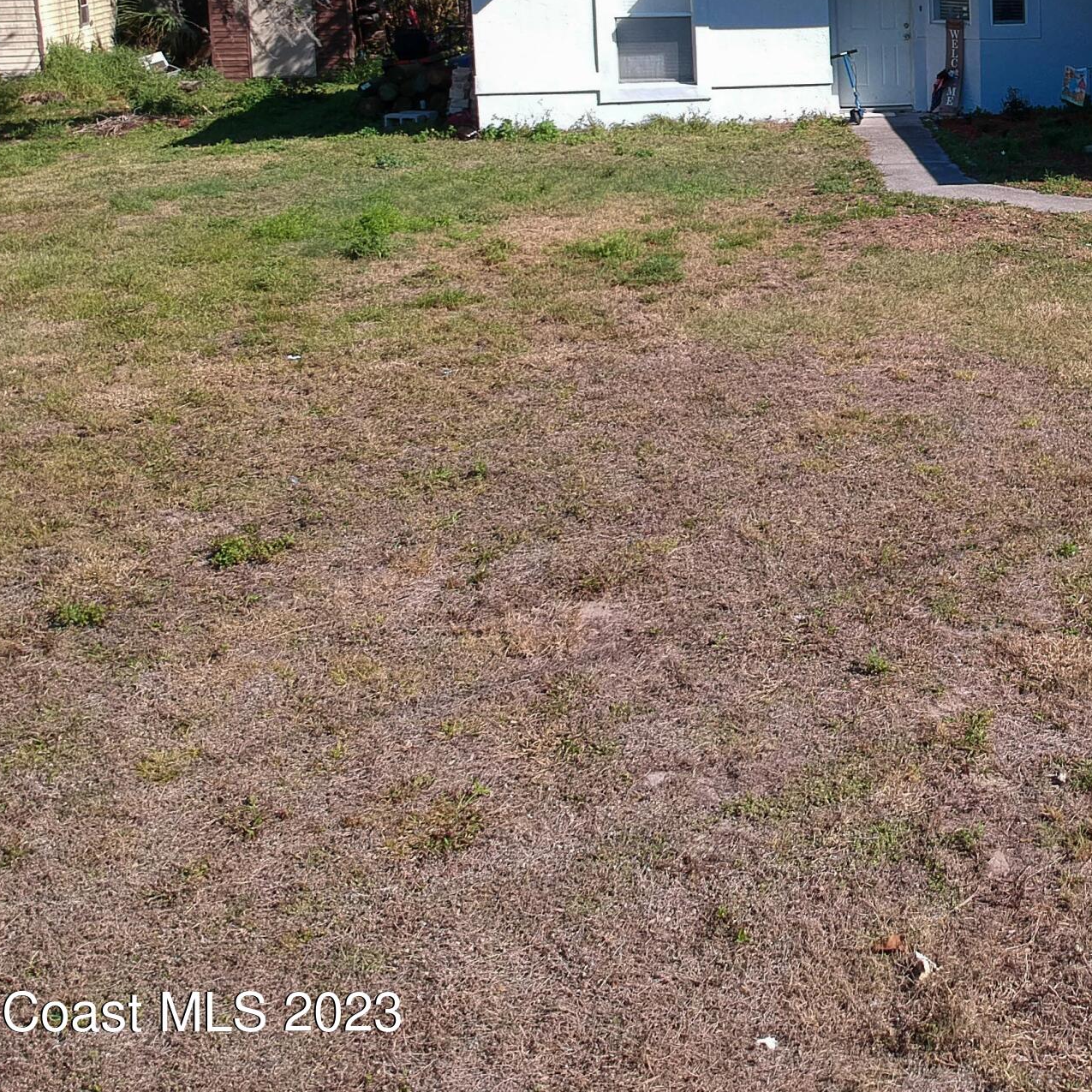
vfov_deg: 31.5
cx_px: 1113
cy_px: 137
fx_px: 1856
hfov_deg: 30.3
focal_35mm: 52
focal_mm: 4.49
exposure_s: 1/800
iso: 100
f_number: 2.6
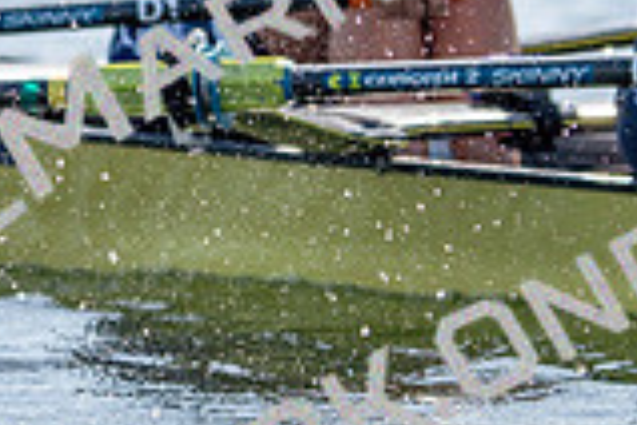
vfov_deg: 1.5
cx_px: 553
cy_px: -219
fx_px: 15694
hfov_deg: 2.3
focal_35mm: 887
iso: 400
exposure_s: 1/2000
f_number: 5.6
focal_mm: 243
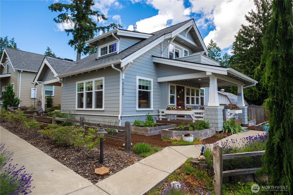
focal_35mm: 18
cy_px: 98
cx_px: 146
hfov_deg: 90.0
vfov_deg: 67.4
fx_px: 146
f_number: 8
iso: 100
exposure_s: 1/60
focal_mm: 18
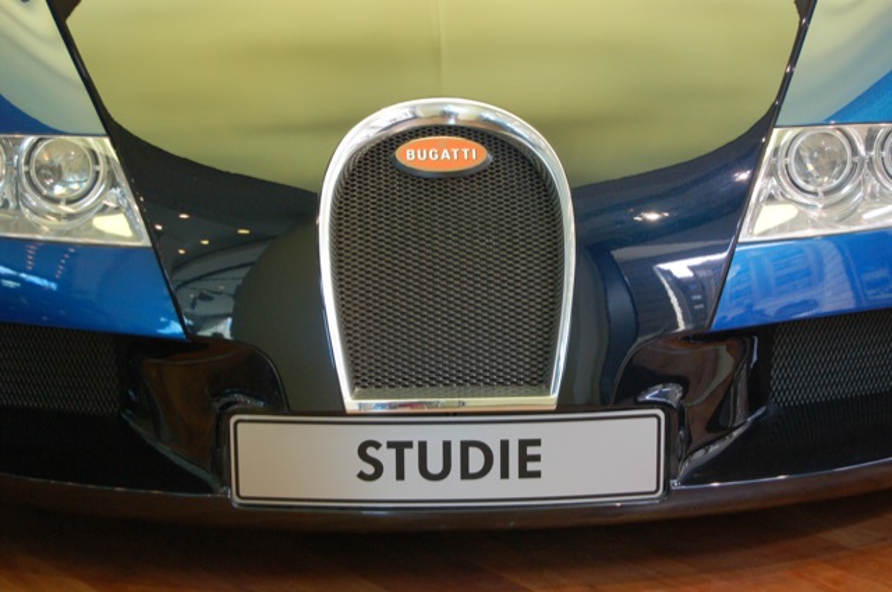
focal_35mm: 78
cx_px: 446
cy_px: 296
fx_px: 1930
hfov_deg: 26.0
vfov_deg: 17.4
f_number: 5.6
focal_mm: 52
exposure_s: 1/50
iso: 800
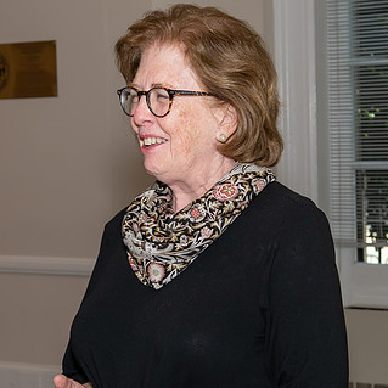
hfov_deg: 17.0
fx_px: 1293
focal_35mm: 102
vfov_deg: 17.1
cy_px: 206
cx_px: 245
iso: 500
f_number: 5.6
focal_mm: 34
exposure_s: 1/250
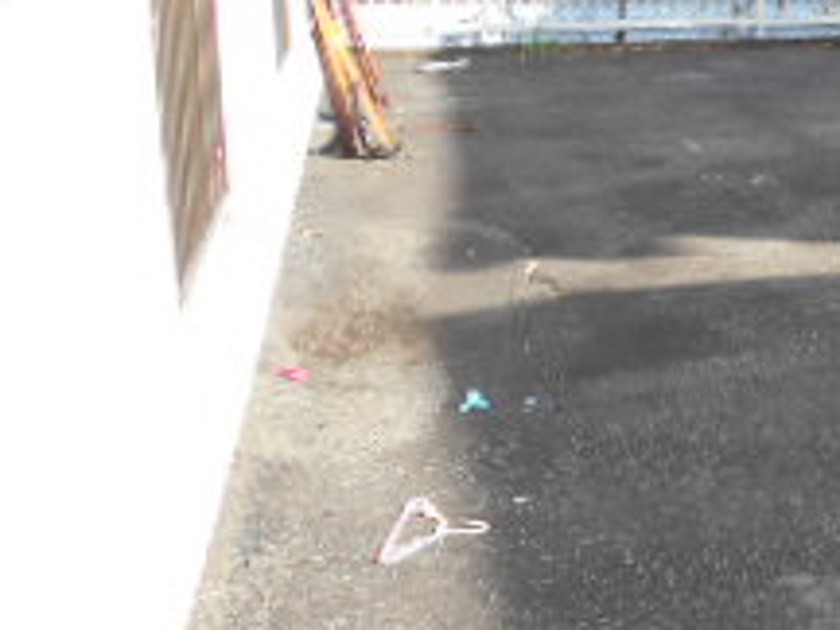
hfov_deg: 22.3
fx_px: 1869
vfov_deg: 19.1
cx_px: 1132
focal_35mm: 77
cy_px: 237
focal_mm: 4.6
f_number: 3.2
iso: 80
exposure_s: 1/200
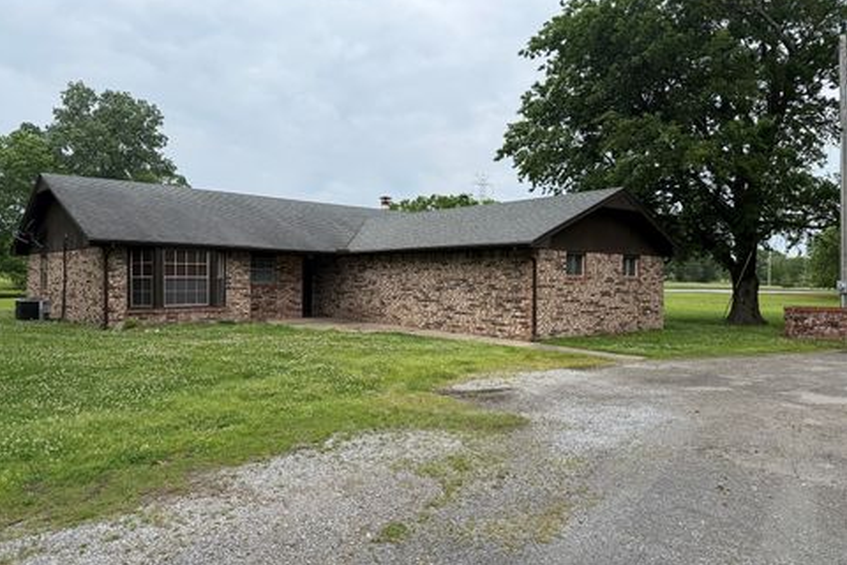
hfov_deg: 69.4
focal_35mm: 26
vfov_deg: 49.6
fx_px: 612
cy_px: 282
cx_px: 408
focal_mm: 6.76
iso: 80
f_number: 1.78
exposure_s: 1/3021
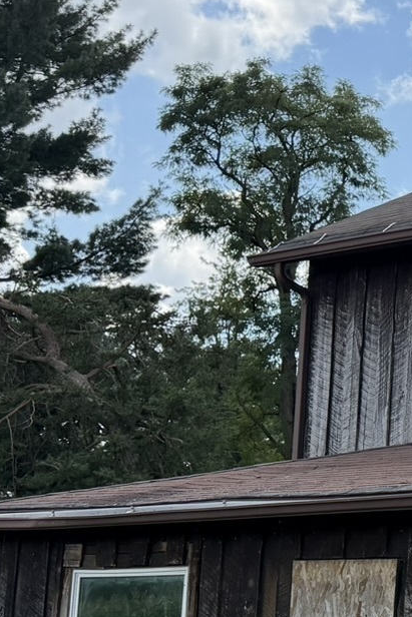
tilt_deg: +6.9
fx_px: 1424
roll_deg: -1.1
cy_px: 478
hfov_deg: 13.3
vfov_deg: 24.2
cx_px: 904
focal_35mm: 83
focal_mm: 6.76
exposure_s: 1/3279
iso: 100
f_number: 1.78
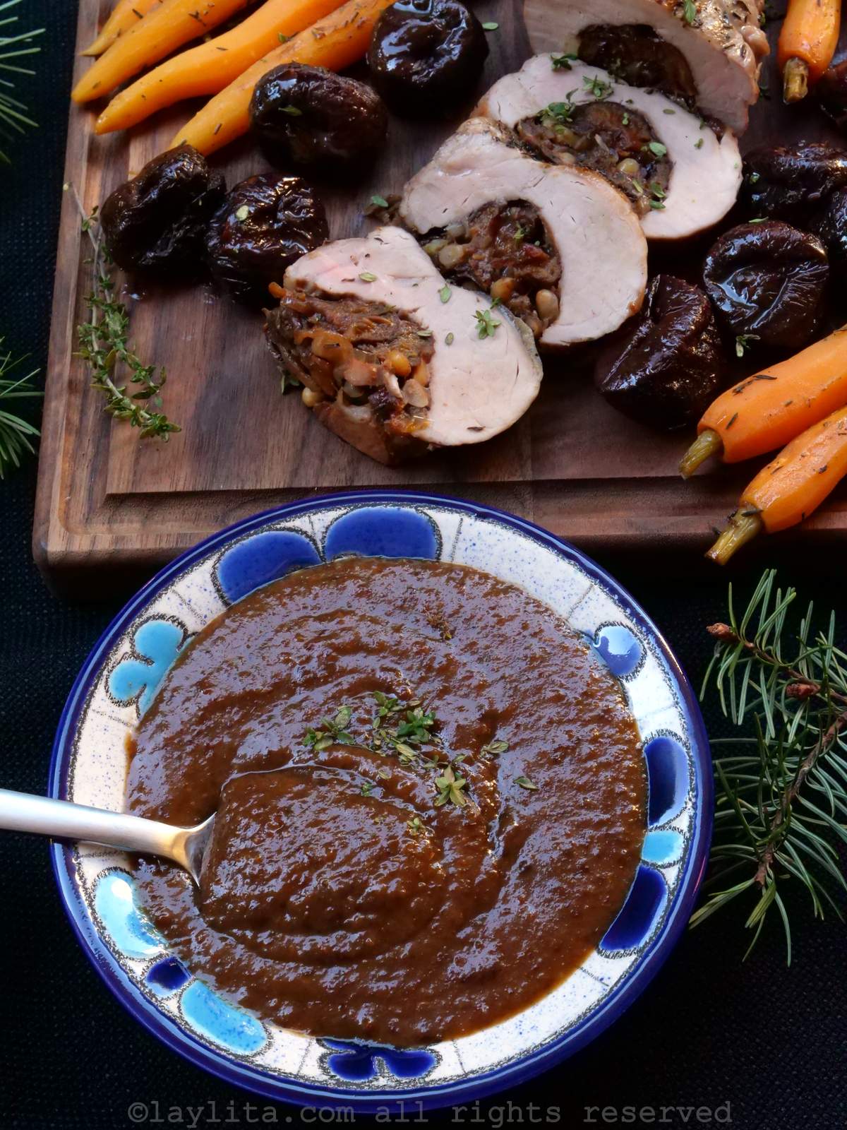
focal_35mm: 56
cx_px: 424
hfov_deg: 26.1
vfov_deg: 34.3
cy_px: 565
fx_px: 1827
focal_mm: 28
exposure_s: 1/50
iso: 3200
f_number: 13
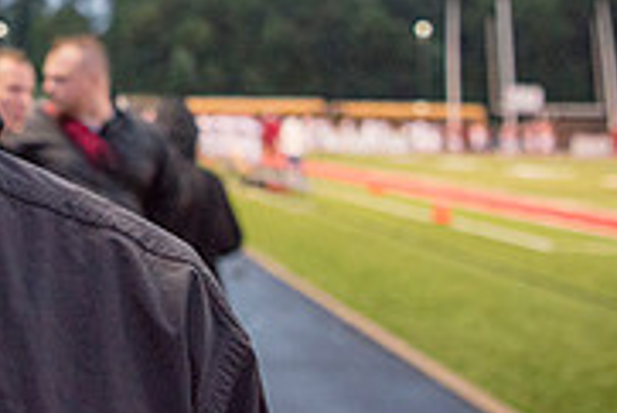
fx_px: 1321
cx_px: -130
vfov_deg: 16.3
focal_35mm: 77
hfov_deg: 23.9
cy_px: -196
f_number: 3.2
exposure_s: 1/800
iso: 2000
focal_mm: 24
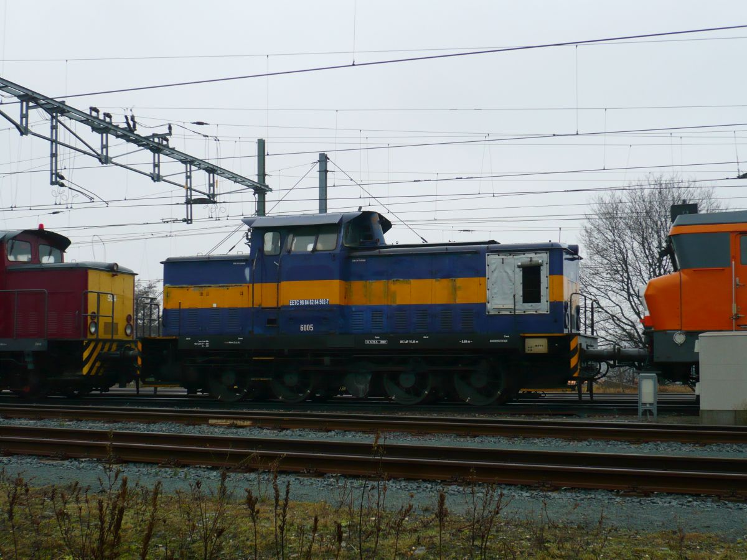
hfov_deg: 38.2
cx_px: 374
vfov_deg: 29.1
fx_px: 1079
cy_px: 280
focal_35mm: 50
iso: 100
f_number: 3.4
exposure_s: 1/80
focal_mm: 8.3
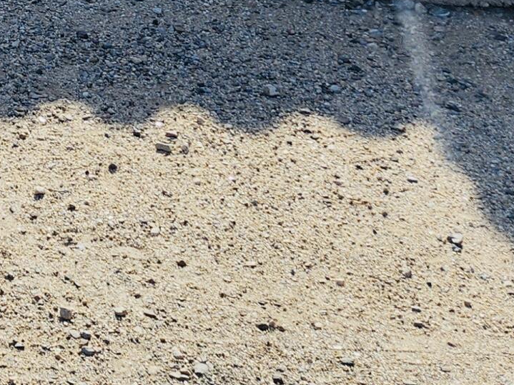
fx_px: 1425
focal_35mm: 96
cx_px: -146
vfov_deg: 13.2
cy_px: -399
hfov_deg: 19.0
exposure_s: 1/1663
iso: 25
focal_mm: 5.54
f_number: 1.8
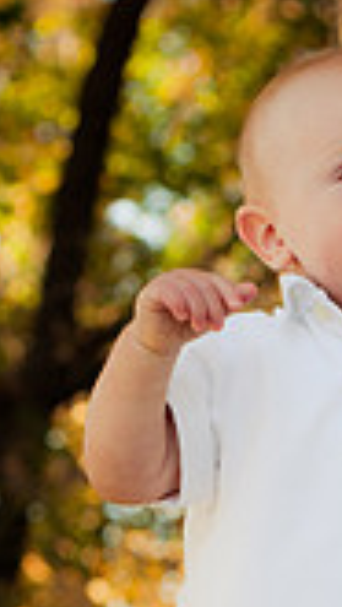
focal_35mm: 300
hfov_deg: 4.0
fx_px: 4829
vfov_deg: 7.2
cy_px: 611
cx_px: 447
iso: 640
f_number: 4.5
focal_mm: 70
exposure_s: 1/320
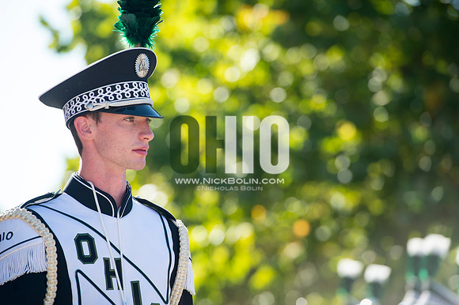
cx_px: 230
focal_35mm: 200
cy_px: 152
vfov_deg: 6.9
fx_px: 2548
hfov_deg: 10.3
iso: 200
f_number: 4.5
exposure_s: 1/1000
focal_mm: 200
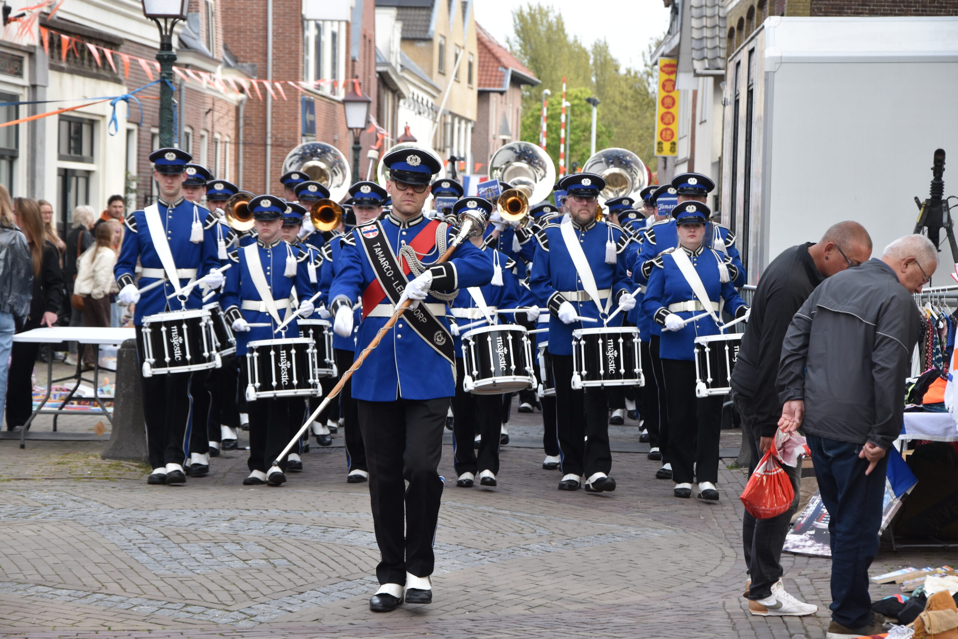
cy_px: 320
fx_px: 3393
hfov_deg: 16.1
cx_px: 479
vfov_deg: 10.8
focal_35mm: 128
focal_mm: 85
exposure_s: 1/200
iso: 400
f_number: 7.1
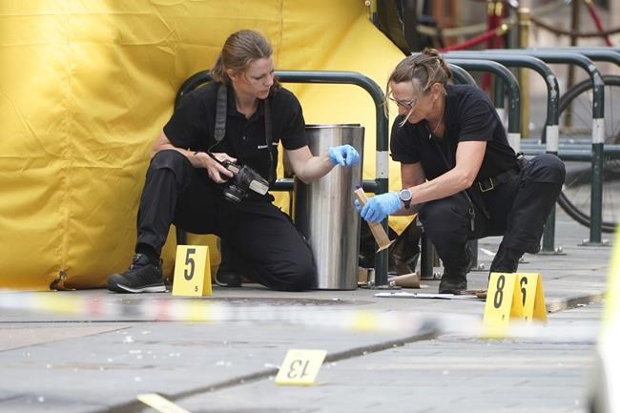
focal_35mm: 600
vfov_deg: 2.3
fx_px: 10330
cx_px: 310
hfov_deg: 3.4
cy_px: 206
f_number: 5.6
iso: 1000
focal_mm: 400
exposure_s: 1/640
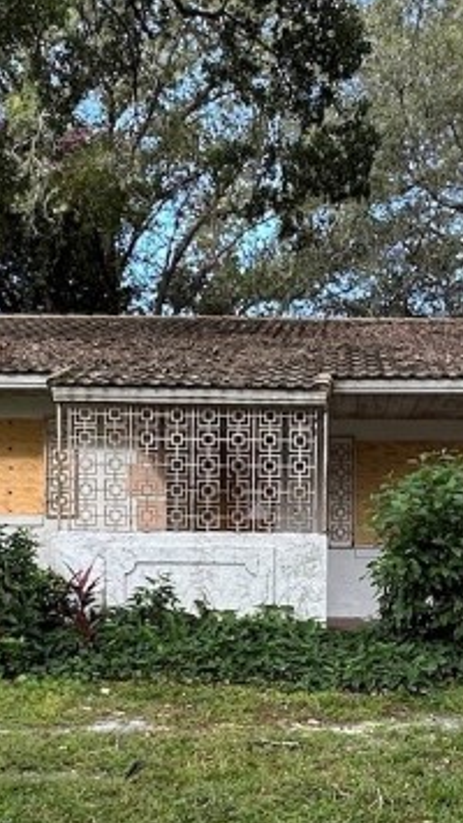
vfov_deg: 45.4
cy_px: 575
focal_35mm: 44
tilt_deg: -2.0
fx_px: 959
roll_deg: -0.1
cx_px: 345
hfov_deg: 26.8
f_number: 2.2
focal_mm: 2.22
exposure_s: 1/184
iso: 40
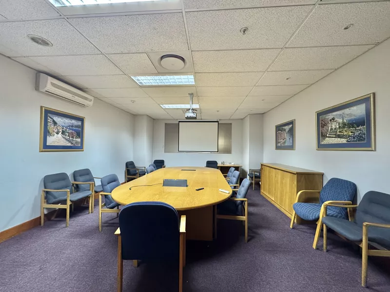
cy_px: 146
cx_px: 195
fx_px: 158
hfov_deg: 102.1
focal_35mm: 14
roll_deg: -0.3
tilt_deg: +0.6
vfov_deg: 85.7
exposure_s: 1/50
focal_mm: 2.22
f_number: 2.2
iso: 320
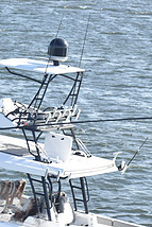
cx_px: -19
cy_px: 201
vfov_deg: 4.6
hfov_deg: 3.1
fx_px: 2826
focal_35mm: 447
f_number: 6.7
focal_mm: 110
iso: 400
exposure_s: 1/1000
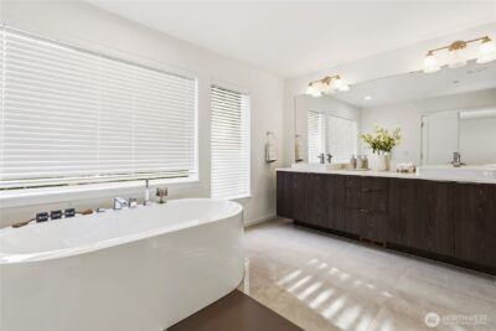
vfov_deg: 73.8
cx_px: 248
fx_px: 221
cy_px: 166
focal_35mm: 16
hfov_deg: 96.7
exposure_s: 1/20
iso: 100
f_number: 11
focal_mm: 16
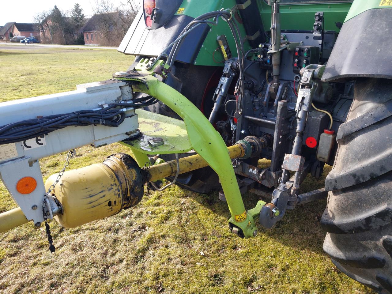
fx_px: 306
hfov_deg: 65.3
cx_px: 196
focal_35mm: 27
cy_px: 147
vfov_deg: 51.4
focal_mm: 4
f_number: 1.8
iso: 20
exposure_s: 1/122
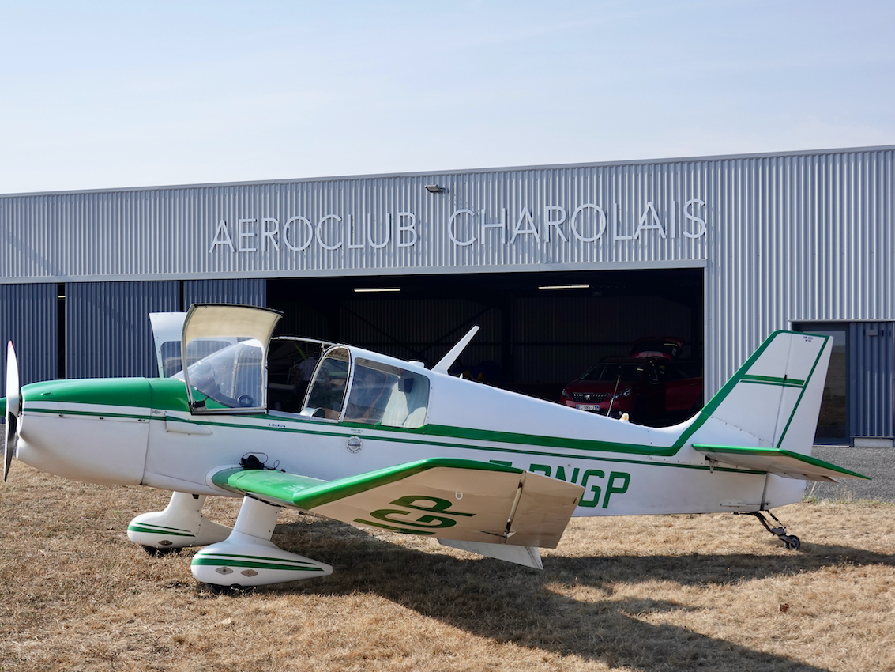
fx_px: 1629
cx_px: 488
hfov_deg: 30.7
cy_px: 336
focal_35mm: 63
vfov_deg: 23.3
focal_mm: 21.56
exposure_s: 1/800
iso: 125
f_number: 4
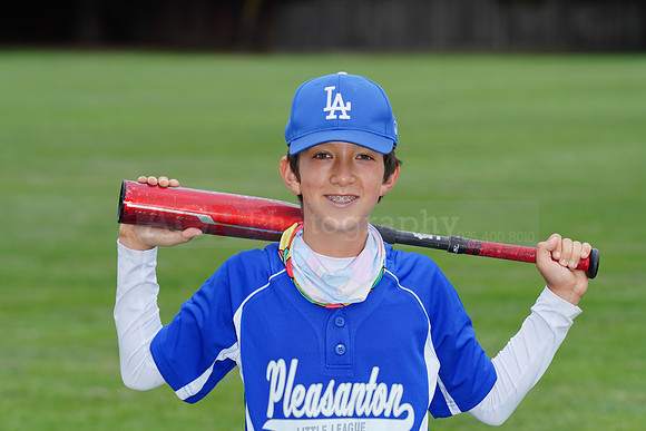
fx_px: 3590
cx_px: 323
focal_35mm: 200
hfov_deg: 10.3
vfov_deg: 6.9
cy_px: 216
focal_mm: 200
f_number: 8
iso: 200
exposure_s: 1/200
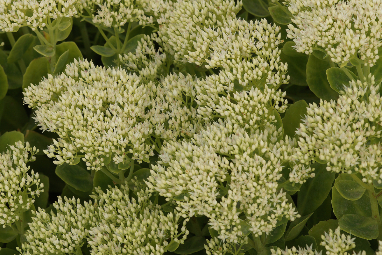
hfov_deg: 13.7
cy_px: 128
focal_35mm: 150
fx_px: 1592
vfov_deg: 9.1
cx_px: 191
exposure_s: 1/160
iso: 160
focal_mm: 100
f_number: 9
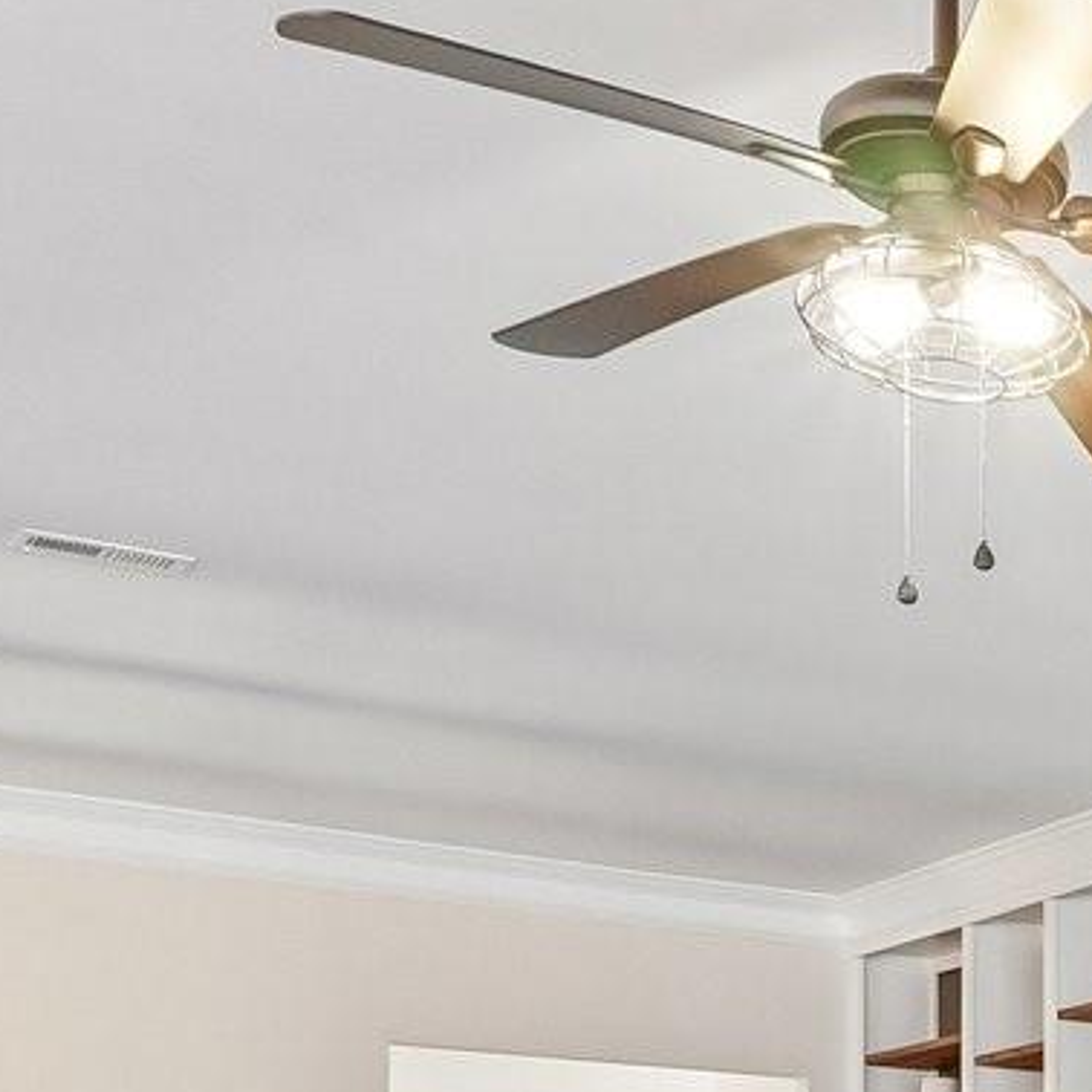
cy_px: 1443
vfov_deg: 22.3
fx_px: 2463
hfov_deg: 19.4
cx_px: 1921
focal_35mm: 69
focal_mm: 10
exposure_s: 1/4
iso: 400
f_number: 8
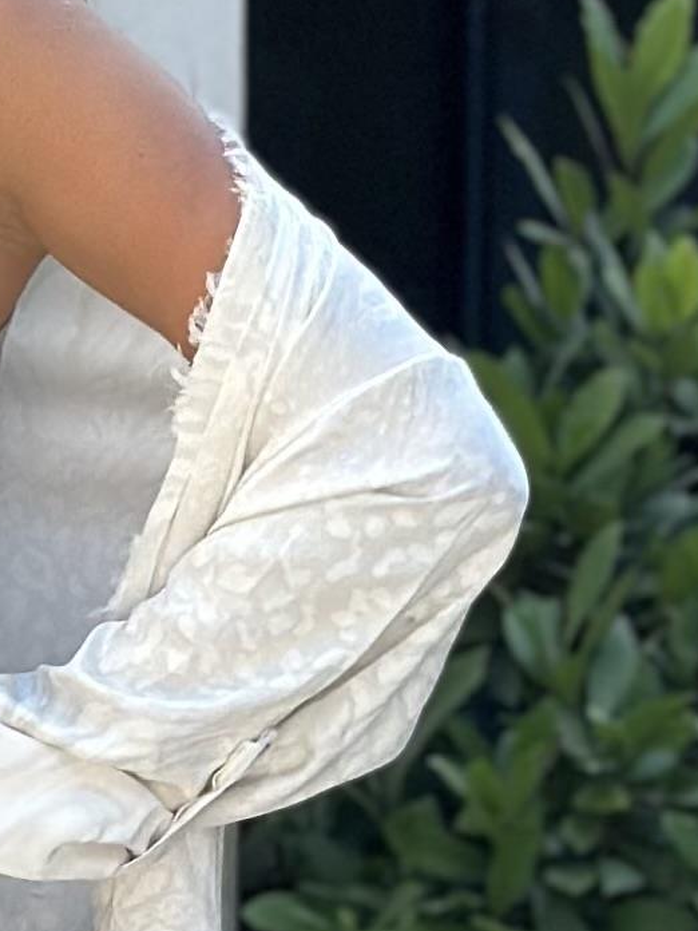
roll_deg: -1.0
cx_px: -417
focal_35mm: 278
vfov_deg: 7.1
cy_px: 887
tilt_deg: -0.2
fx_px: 7474
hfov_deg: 5.3
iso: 80
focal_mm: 6.86
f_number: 1.78
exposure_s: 1/1133
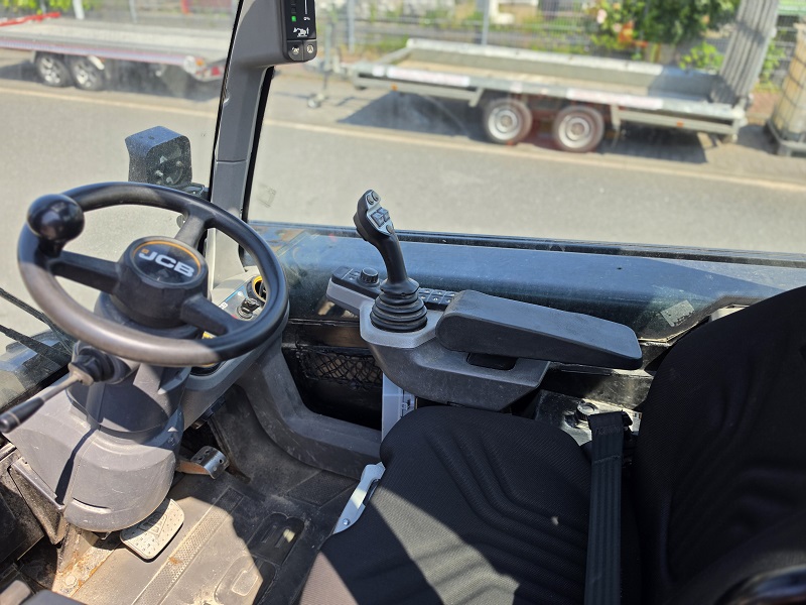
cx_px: 403
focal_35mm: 23
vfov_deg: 58.9
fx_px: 536
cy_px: 302
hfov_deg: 73.9
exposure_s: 1/1834
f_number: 1.4
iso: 64
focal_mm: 6.5
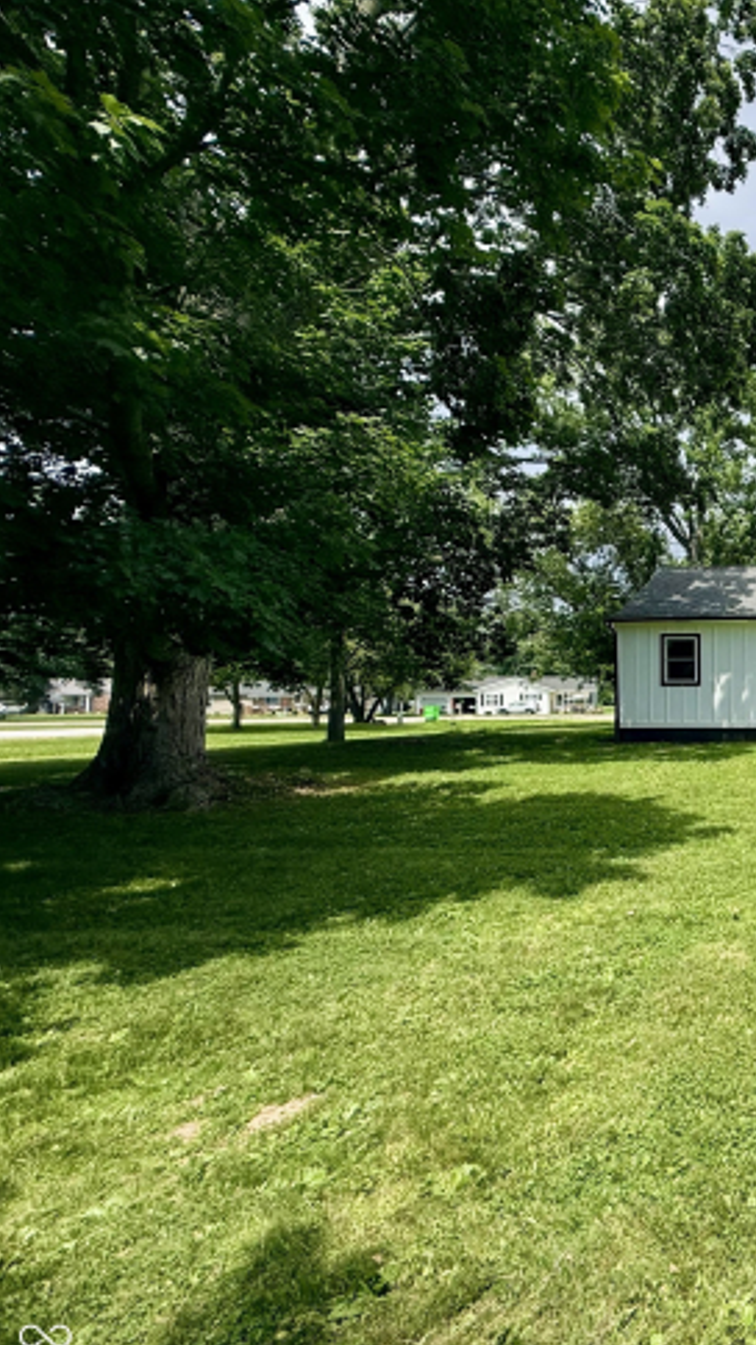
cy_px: 684
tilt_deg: +1.0
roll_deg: -0.5
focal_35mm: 21
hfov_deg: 38.6
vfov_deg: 83.8
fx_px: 749
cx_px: 919
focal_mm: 2.22
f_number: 2.2
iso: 50
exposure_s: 1/2717
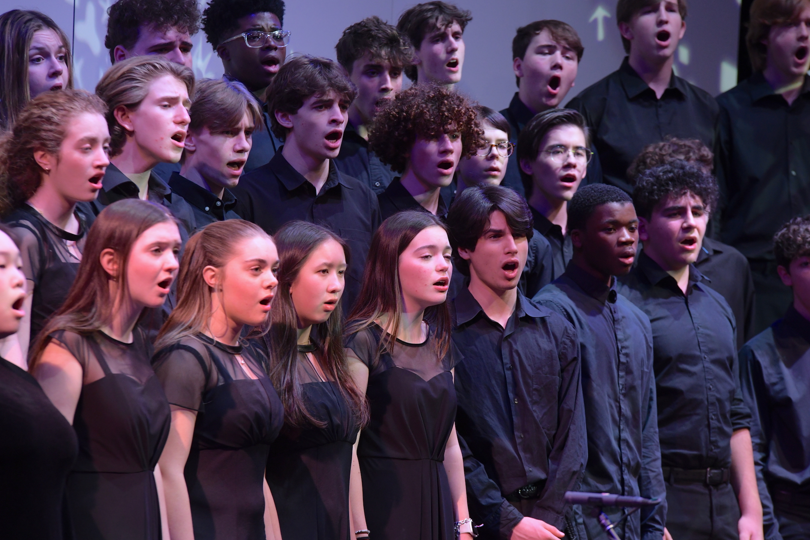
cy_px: 252
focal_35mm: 223
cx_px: 441
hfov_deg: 9.2
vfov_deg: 6.2
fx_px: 5018
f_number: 7.1
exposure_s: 1/125
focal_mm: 200
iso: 2000
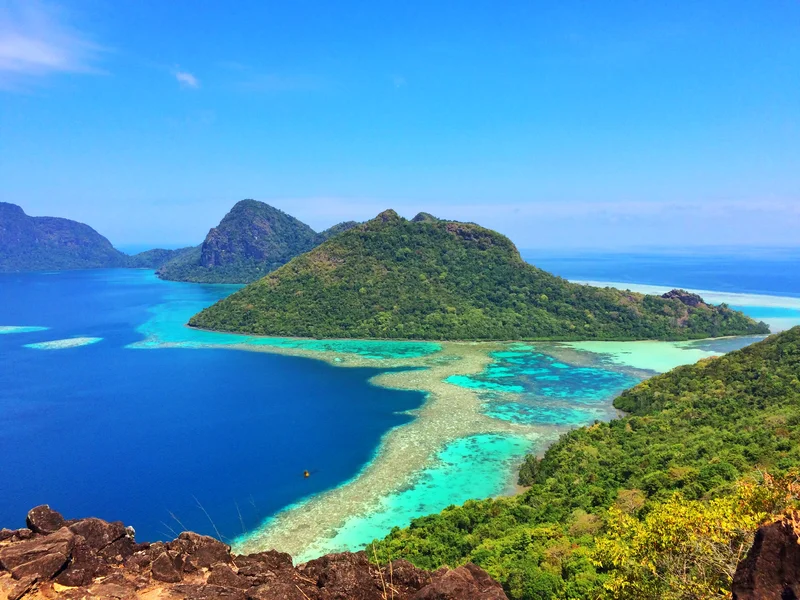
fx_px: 670
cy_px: 300
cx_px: 400
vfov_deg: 48.2
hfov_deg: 61.7
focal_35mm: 29
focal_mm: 4.15
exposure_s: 1/2160
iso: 32
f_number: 2.2
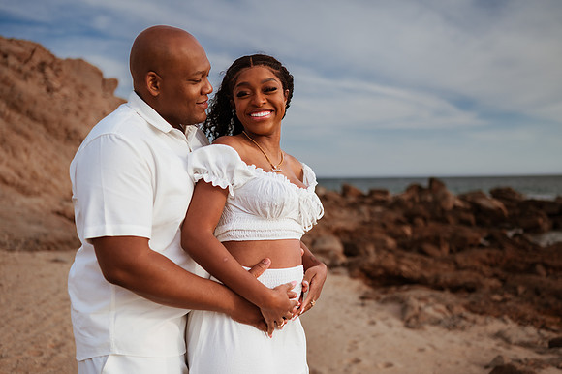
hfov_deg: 52.6
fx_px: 569
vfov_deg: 36.4
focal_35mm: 36
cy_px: 187
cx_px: 275
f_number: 1.8
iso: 125
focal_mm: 35
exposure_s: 1/4000
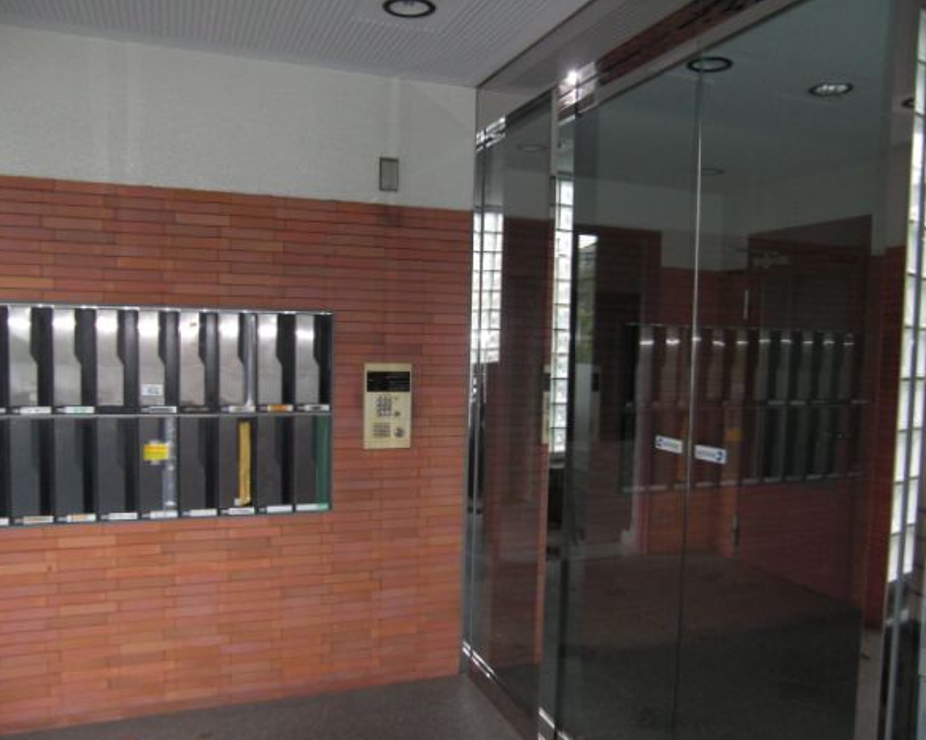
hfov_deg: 58.8
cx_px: 473
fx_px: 822
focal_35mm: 30
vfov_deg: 48.5
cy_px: 380
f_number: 2.6
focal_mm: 4.9
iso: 200
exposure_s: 1/30
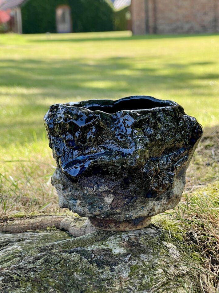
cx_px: 116
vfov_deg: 28.2
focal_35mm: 69
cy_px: 142
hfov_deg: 21.3
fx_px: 582
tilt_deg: -9.7
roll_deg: +2.3
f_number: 2.2
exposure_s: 1/179
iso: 20
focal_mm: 7.5
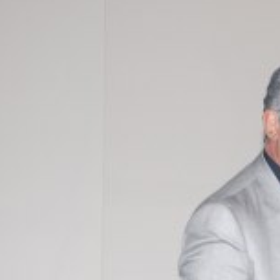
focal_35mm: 161
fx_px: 1473
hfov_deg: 10.6
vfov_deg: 10.8
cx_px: 351
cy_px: 245
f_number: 4.8
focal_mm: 46
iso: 200
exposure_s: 1/60
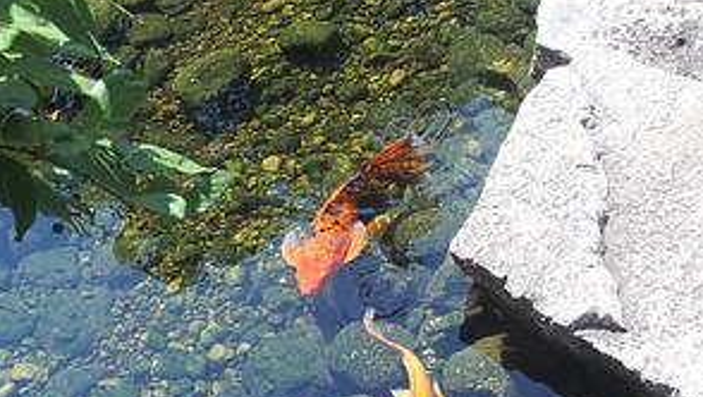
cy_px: 258
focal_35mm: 74
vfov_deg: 16.3
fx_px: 1381
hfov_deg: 28.6
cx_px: 352
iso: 100
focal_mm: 10.8
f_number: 3.5
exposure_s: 1/640
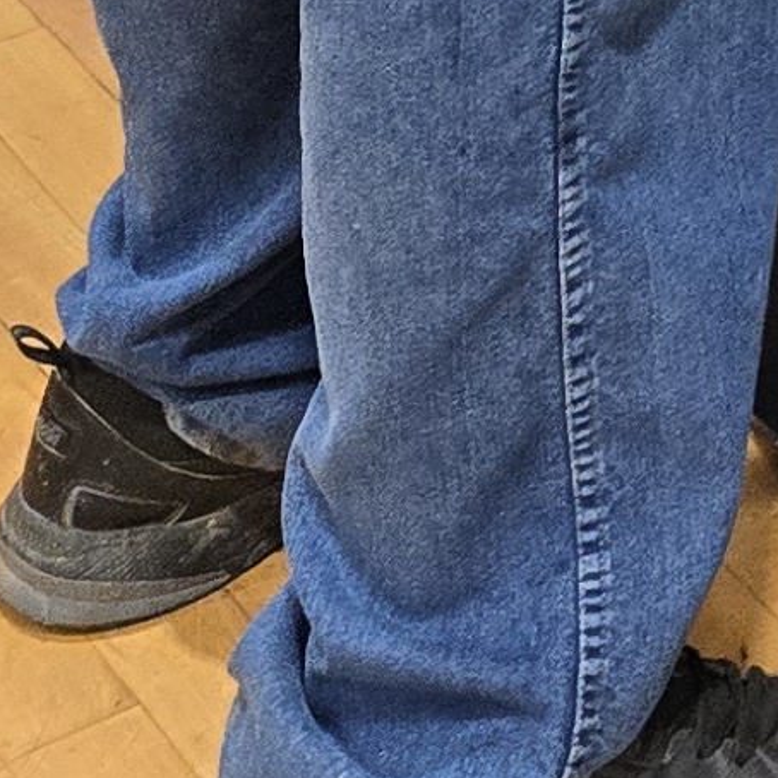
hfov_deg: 8.5
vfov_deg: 8.0
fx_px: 4552
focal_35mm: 179
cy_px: -1743
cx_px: 2180
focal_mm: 5.4
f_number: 1.8
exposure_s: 1/120
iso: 160
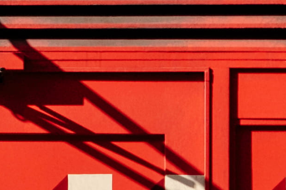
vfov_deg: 3.2
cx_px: 382
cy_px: 328
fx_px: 3352
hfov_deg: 4.9
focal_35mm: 422
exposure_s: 1/3000
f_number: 4
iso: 400
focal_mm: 35
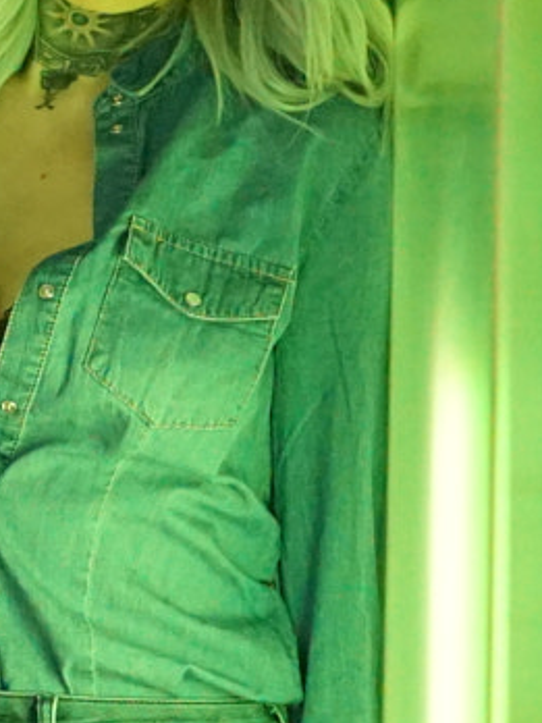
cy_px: 456
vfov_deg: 7.0
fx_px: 5908
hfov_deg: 5.2
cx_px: 422
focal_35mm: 283
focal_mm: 50
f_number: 3.2
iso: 5000
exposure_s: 1/200
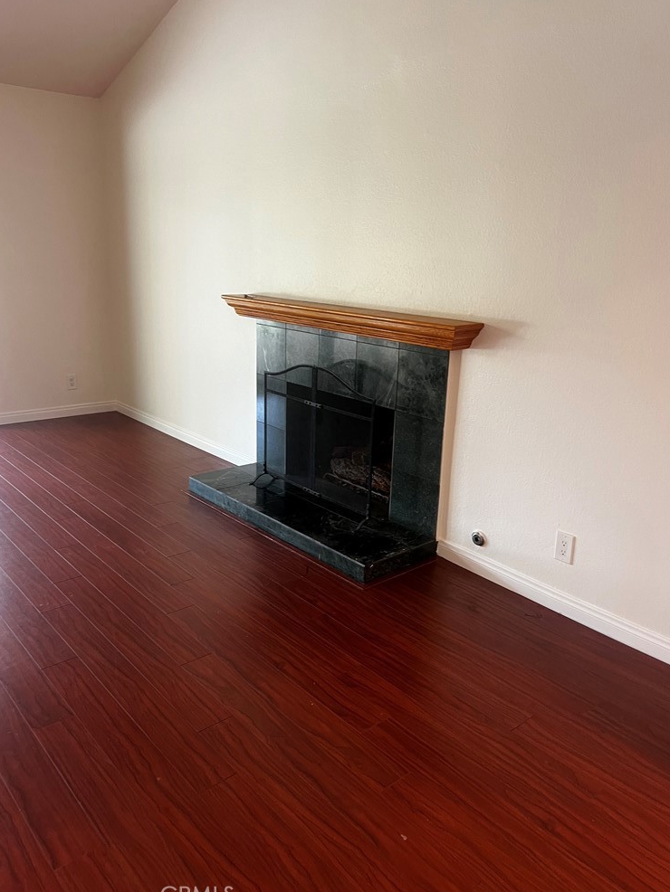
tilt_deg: -9.8
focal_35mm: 27
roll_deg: -0.3
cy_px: 444
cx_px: 336
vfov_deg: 65.3
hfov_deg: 51.4
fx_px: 696
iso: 125
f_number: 1.5
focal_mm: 5.7
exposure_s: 1/60
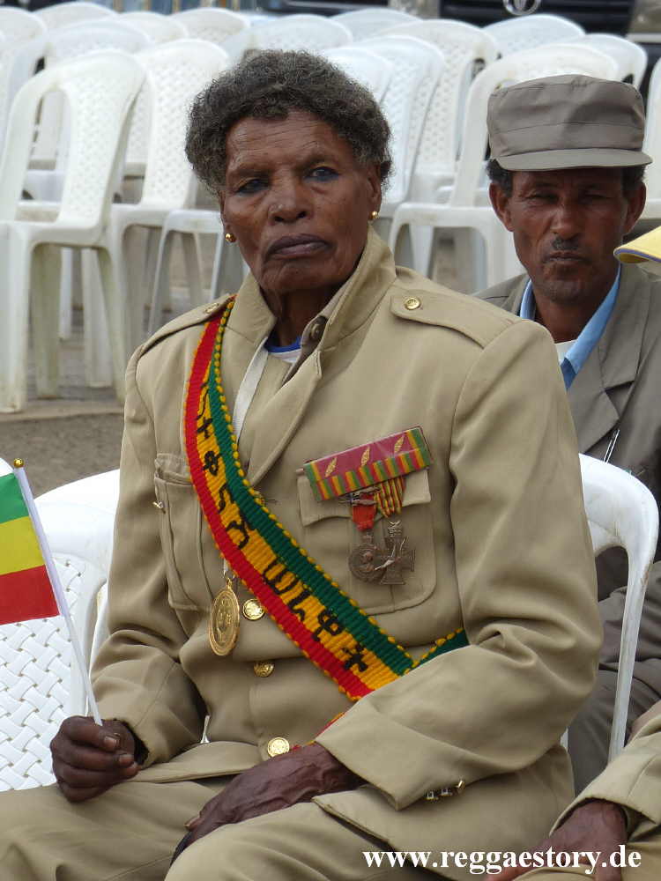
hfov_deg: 7.5
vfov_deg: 10.0
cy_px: 440
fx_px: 5041
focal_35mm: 198
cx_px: 330
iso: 100
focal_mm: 35.6
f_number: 4
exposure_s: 1/400
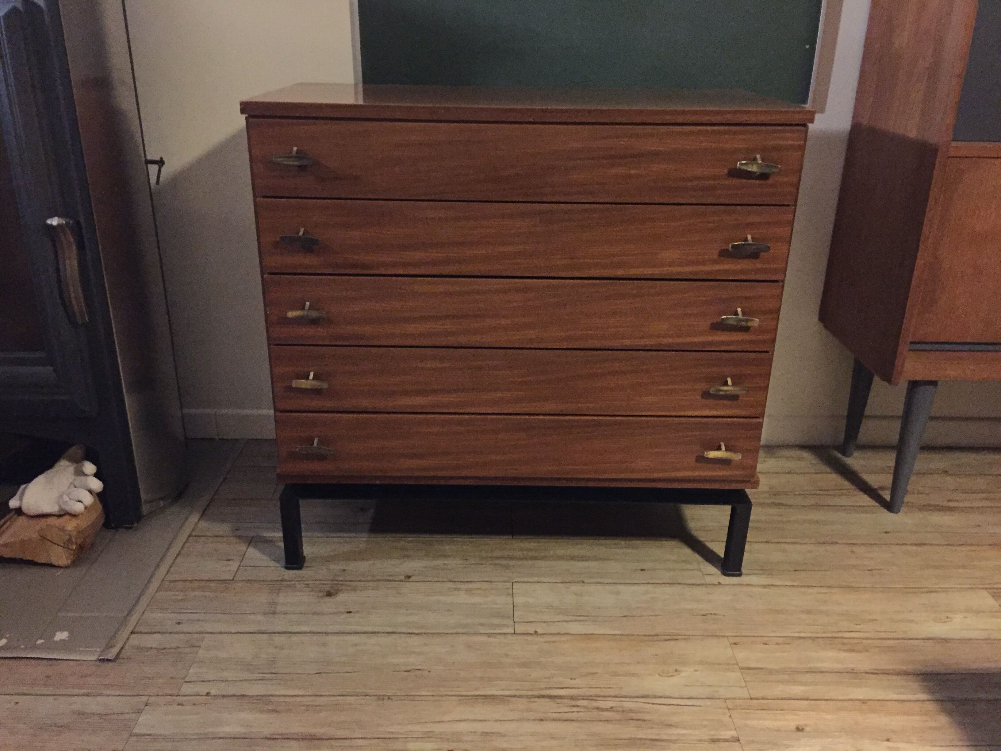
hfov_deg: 61.7
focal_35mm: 29
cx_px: 500
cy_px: 376
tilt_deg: -21.0
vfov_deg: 48.2
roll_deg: -1.1
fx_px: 839
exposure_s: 1/17
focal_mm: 4.15
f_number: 2.2
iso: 640
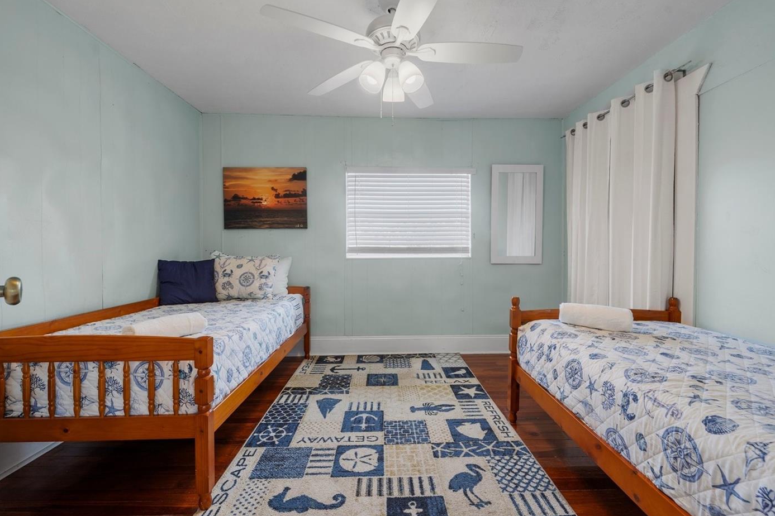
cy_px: 259
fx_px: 323
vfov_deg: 77.3
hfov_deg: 100.4
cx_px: 392
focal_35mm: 15
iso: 250
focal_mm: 13
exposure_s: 1/2.5
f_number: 8
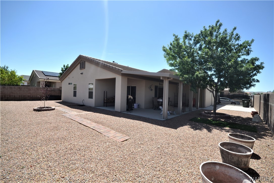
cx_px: 137
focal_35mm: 15
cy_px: 92
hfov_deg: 100.4
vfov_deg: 77.3
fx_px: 114
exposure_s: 1/200
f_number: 7.1
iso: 100
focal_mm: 10
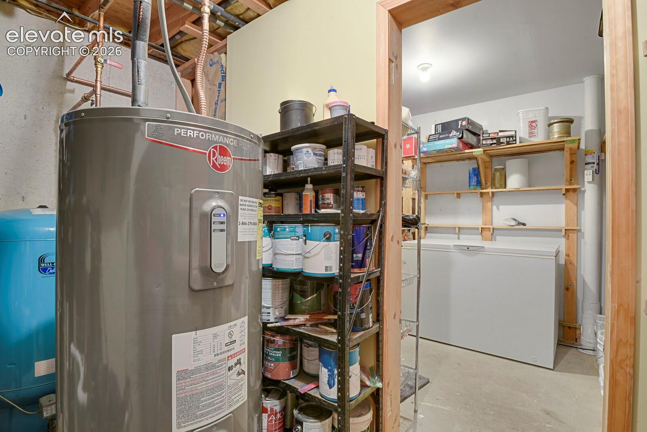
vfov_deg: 70.4
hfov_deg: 93.3
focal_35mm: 17
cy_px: 216
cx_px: 324
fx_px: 306
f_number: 8
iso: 250
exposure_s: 25
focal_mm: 17
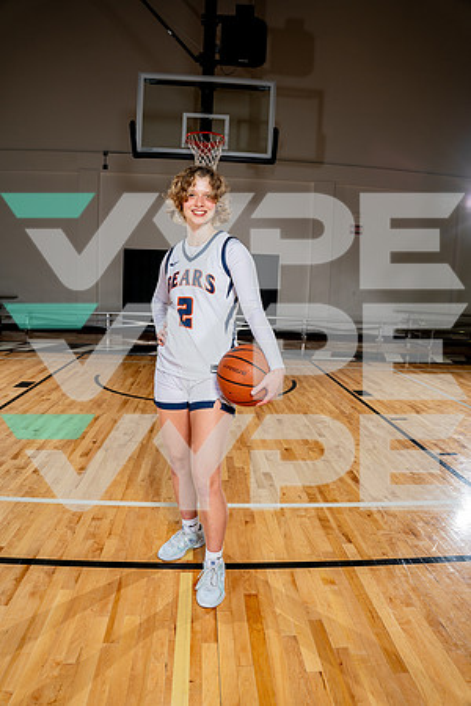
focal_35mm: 24
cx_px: 236
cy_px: 353
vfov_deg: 73.7
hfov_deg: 53.1
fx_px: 471
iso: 200
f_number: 5.6
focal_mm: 24
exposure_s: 1/250
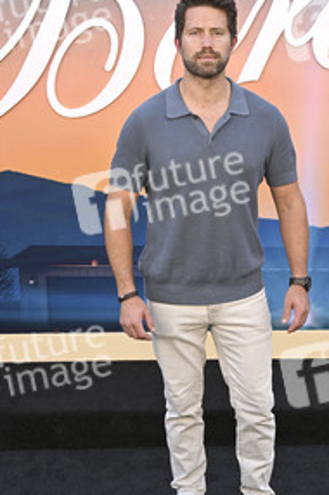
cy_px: 280
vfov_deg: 31.9
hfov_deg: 21.5
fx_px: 866
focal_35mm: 63
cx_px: 211
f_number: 7.1
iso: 500
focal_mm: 45
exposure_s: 1/320
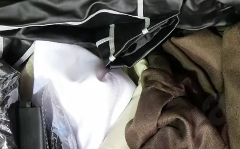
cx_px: 197
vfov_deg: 9.8
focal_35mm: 133
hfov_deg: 15.6
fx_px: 869
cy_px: 123
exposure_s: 1/30
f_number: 4.6
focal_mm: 27
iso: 3200
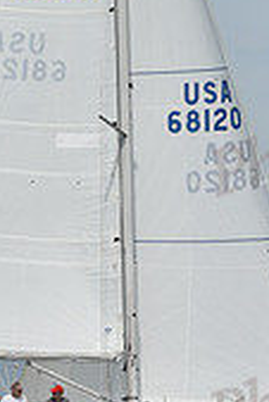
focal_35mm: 308
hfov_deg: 4.5
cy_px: 45
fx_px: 3445
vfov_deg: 6.7
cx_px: 89
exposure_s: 1/1250
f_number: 11
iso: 320
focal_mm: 90
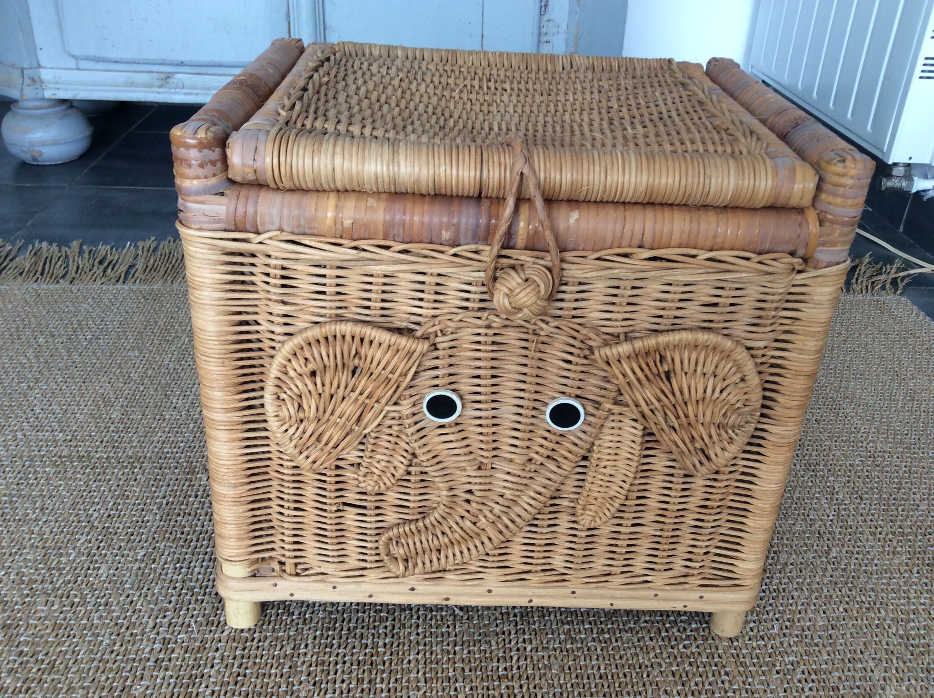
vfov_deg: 44.1
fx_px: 862
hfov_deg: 56.9
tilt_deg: -28.4
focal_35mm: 32
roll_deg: -1.2
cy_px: 349
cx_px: 467
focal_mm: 3.3
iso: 40
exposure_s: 1/33
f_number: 2.4
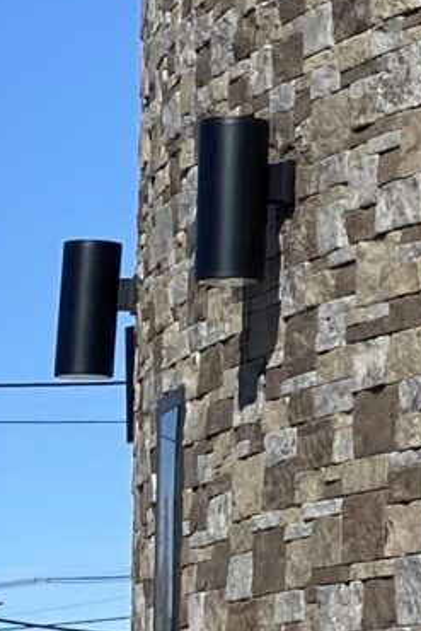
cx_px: 1316
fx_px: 3277
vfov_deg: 10.9
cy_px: -24
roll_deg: +2.9
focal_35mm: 187
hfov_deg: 6.6
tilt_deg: +15.7
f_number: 1.8
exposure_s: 1/2890
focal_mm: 4.25
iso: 32
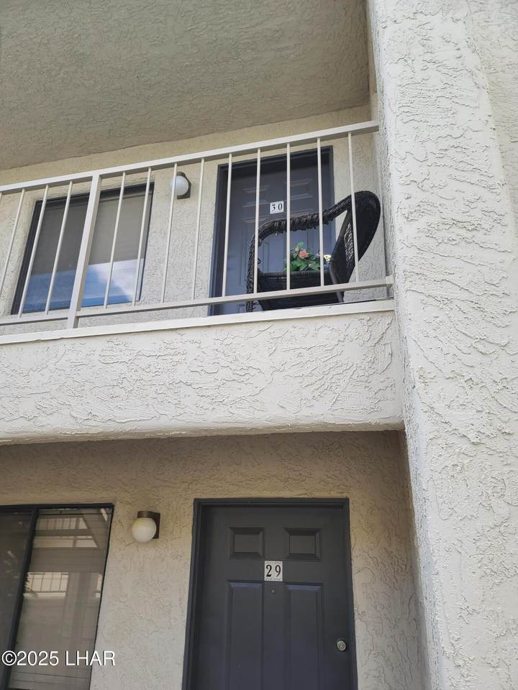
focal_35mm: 25
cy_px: 345
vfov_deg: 69.4
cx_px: 259
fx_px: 499
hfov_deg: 54.9
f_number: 1.8
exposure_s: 1/124
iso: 16
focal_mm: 7
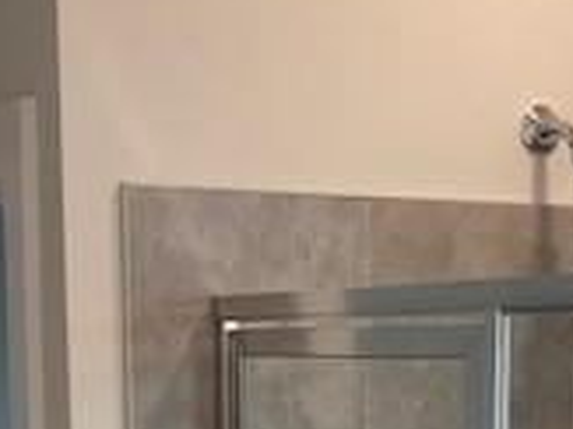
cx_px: 429
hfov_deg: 17.8
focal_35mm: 110
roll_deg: +0.2
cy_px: 682
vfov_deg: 12.6
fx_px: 1819
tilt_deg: -10.4
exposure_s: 1/30
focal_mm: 3.99
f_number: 1.8
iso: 20
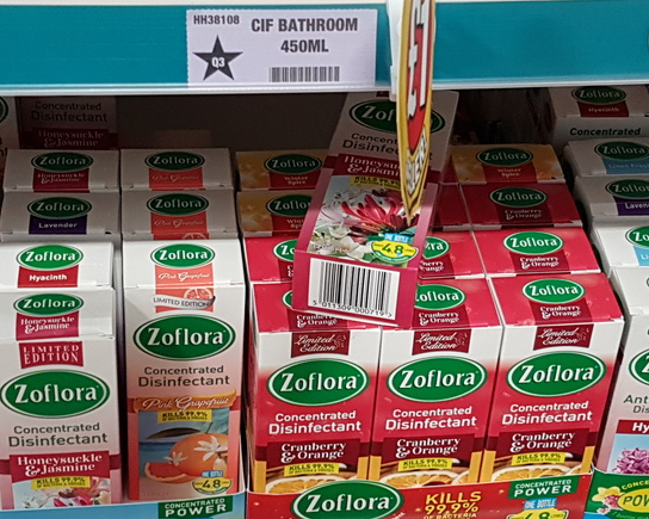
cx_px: 333
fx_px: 538
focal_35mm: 28
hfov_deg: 62.2
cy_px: 266
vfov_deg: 51.5
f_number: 1.7
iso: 160
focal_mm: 4.2
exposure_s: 1/50
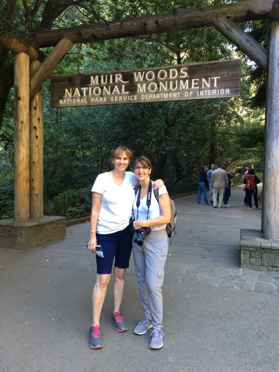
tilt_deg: -3.6
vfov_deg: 61.7
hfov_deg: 48.2
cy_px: 186
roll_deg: +0.0
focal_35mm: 29
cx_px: 140
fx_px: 312
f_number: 2.2
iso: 64
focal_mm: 4.15
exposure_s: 1/30
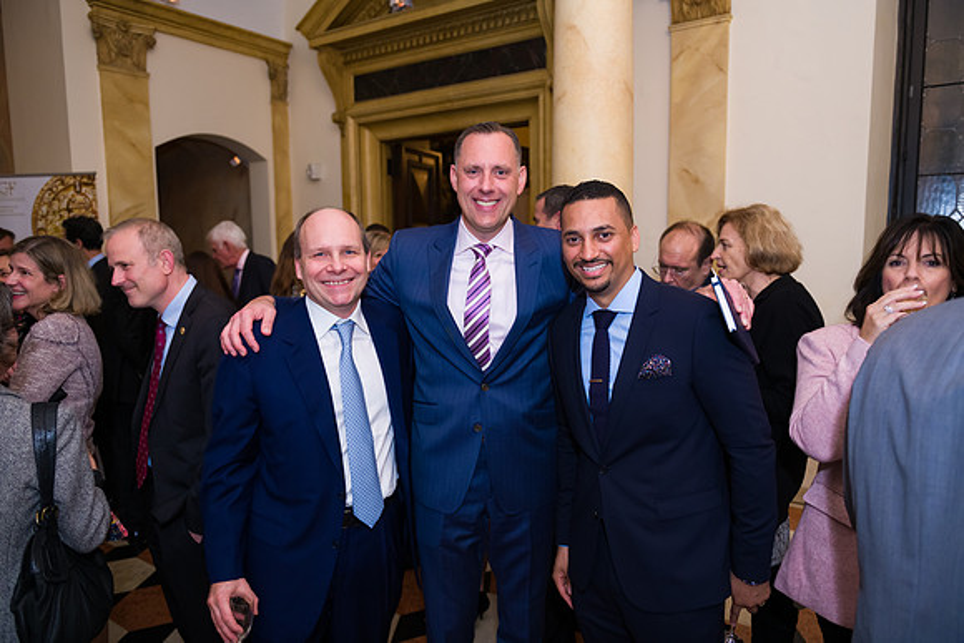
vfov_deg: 53.2
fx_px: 643
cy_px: 322
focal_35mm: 24
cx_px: 482
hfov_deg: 73.7
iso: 1000
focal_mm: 24
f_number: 3.2
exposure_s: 1/125
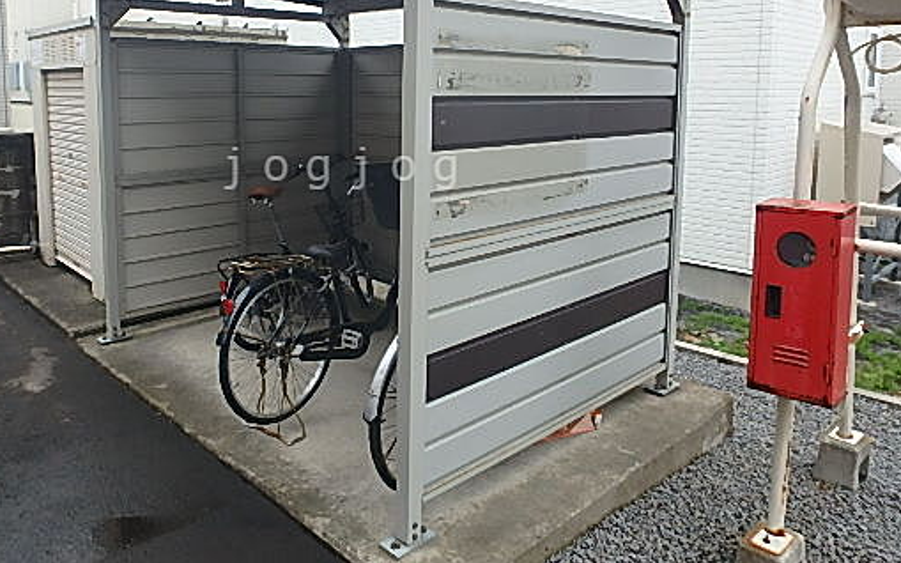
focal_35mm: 28
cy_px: 168
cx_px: 345
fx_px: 687
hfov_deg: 65.6
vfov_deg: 43.6
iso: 160
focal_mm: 3.7
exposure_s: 1/250
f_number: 3.5
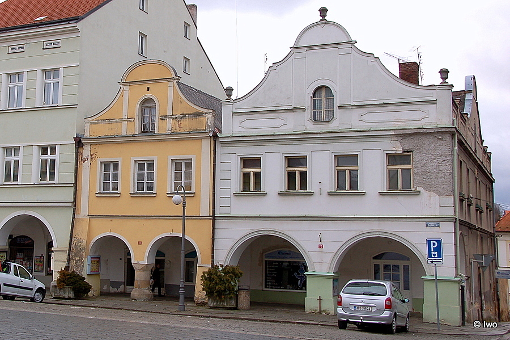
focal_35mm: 39
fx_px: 552
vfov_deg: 34.2
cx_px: 255
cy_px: 170
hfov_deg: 49.6
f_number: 7.1
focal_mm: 26
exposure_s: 1/200
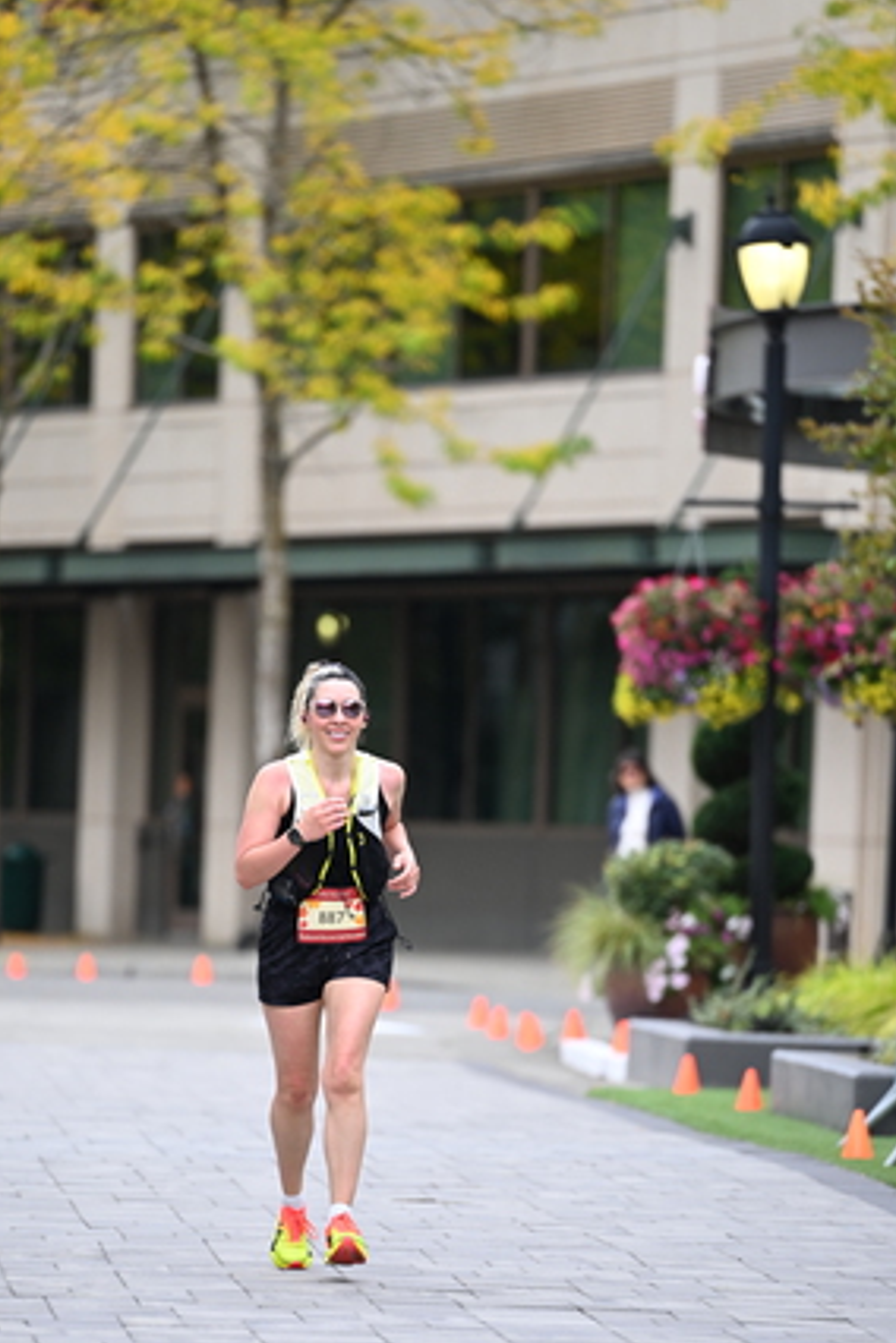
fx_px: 9631
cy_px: 839
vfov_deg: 8.0
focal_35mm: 258
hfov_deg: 5.3
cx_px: 355
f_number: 2.8
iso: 640
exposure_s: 1/1250
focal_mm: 200
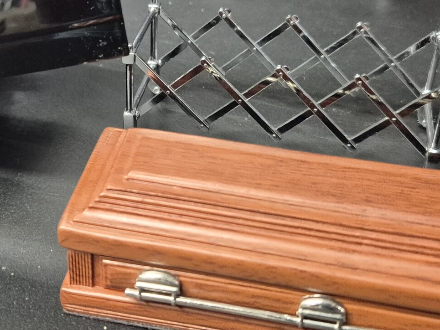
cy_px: 108
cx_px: 129
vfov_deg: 23.9
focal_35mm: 61
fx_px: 775
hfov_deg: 31.3
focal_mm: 5.4
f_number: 1.8
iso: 1250
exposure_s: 1/100
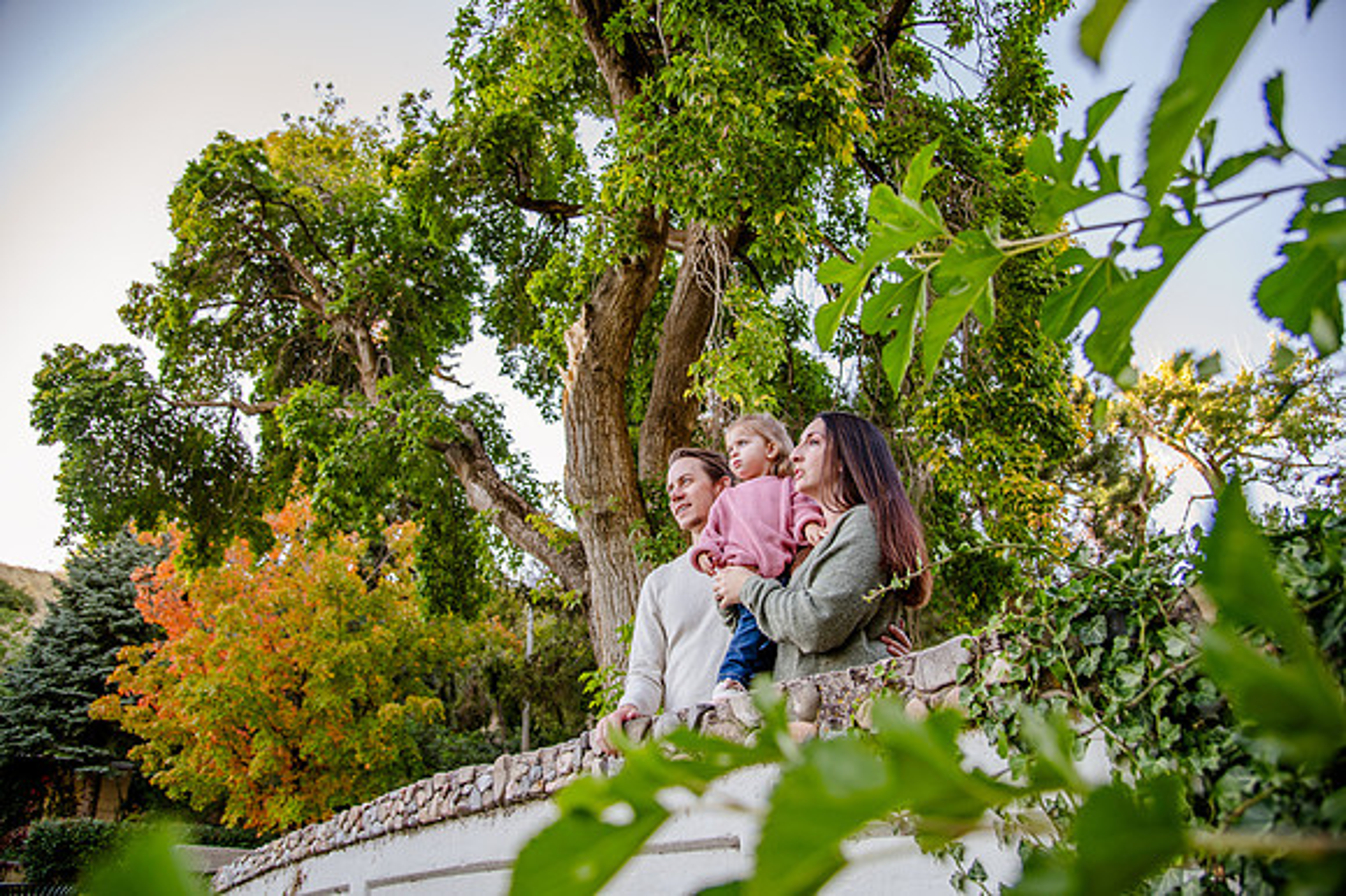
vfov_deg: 53.1
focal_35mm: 24
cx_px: 673
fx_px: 897
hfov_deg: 73.8
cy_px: 448
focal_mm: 24
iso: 320
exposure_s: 1/125
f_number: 4
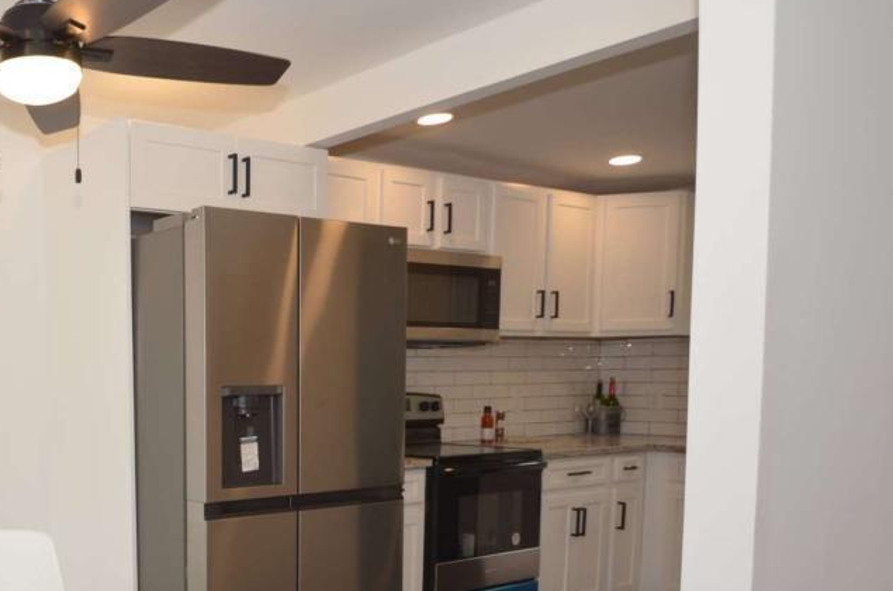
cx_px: 58
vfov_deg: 37.6
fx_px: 841
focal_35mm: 34
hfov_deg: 48.7
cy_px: 450
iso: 200
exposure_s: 1/100
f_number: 5
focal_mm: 12
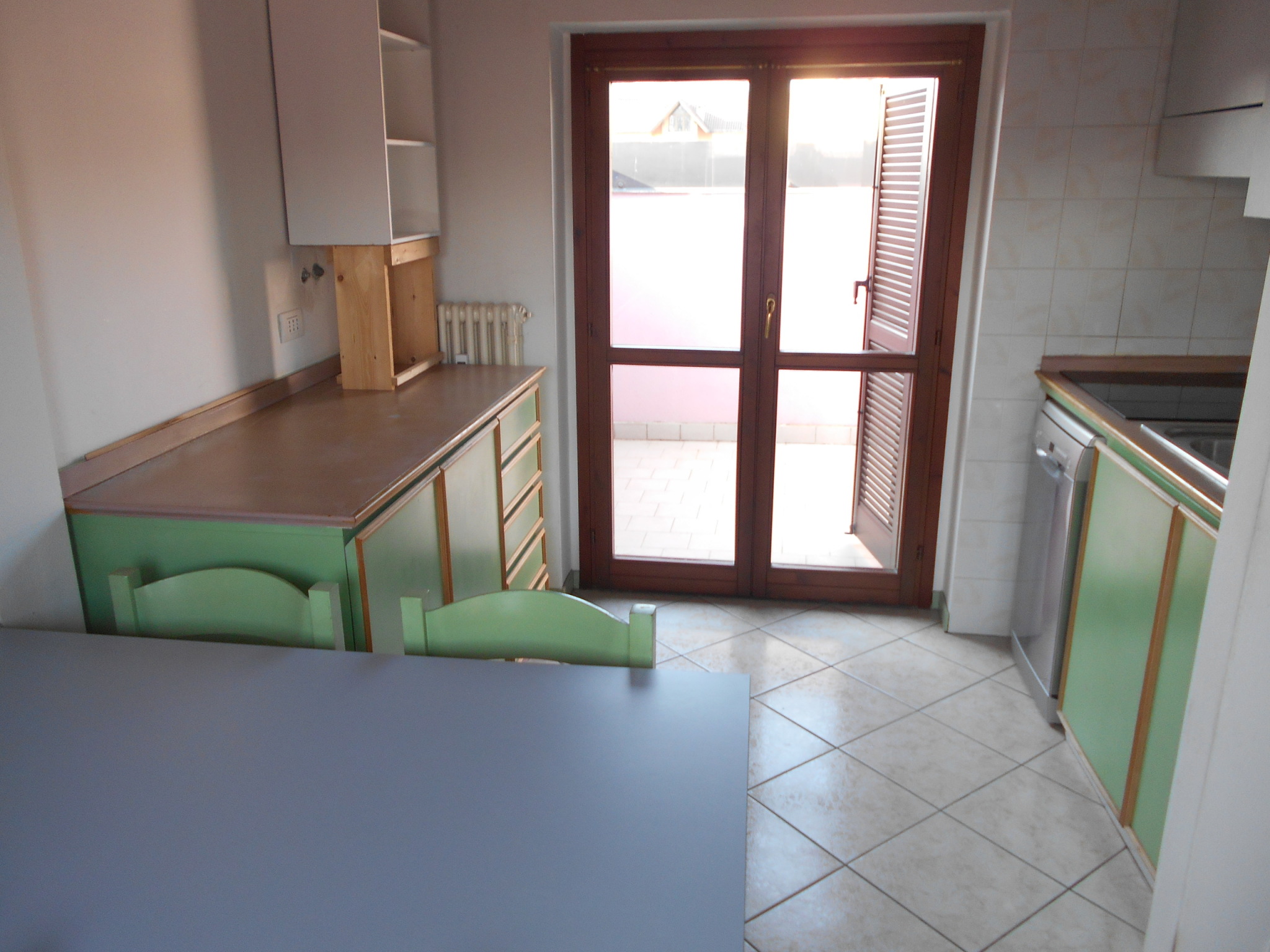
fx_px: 954
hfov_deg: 67.3
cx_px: 635
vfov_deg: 53.1
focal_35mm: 26
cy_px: 476
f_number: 3.2
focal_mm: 4.6
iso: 140
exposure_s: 1/30
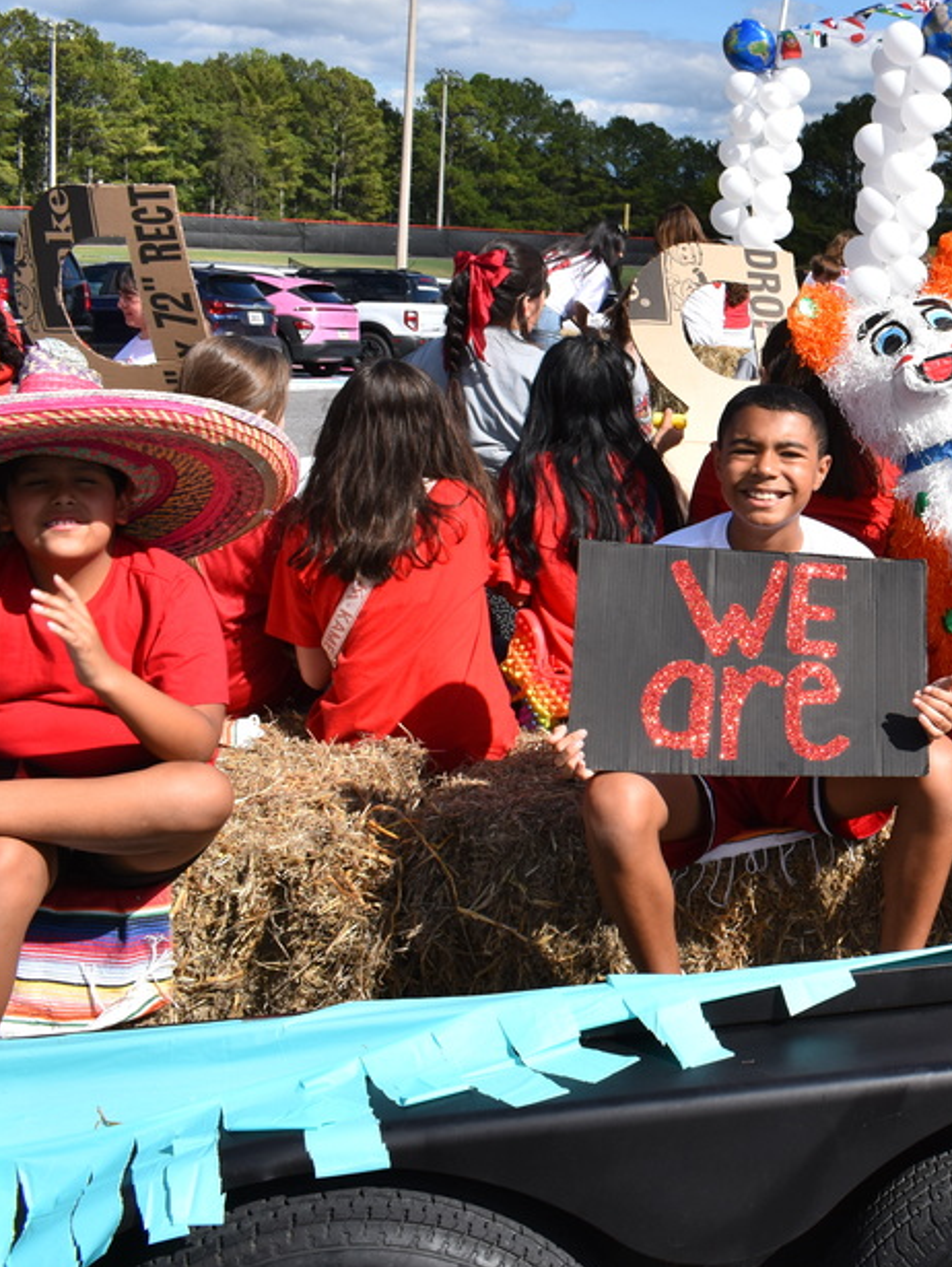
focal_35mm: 48
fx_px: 1758
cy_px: 594
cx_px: 1014
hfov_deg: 28.0
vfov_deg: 39.6
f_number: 11
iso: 200
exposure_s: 1/500
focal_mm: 20
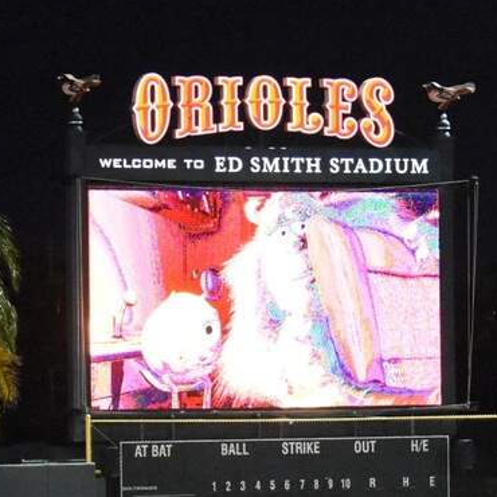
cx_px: 255
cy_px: 502
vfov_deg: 5.9
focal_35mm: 298
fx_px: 4841
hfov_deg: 5.9
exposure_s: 1/500
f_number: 2.8
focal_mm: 72
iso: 12800
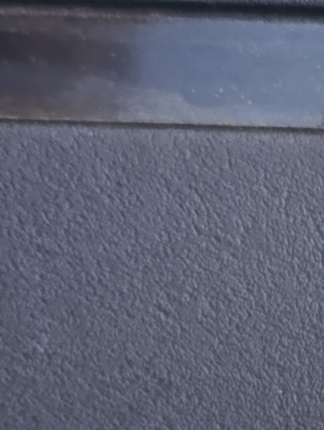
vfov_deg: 11.1
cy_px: 676
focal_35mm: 170
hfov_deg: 8.0
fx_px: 2115
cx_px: 821
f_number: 1.6
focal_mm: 6.14
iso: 800
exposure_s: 1/100
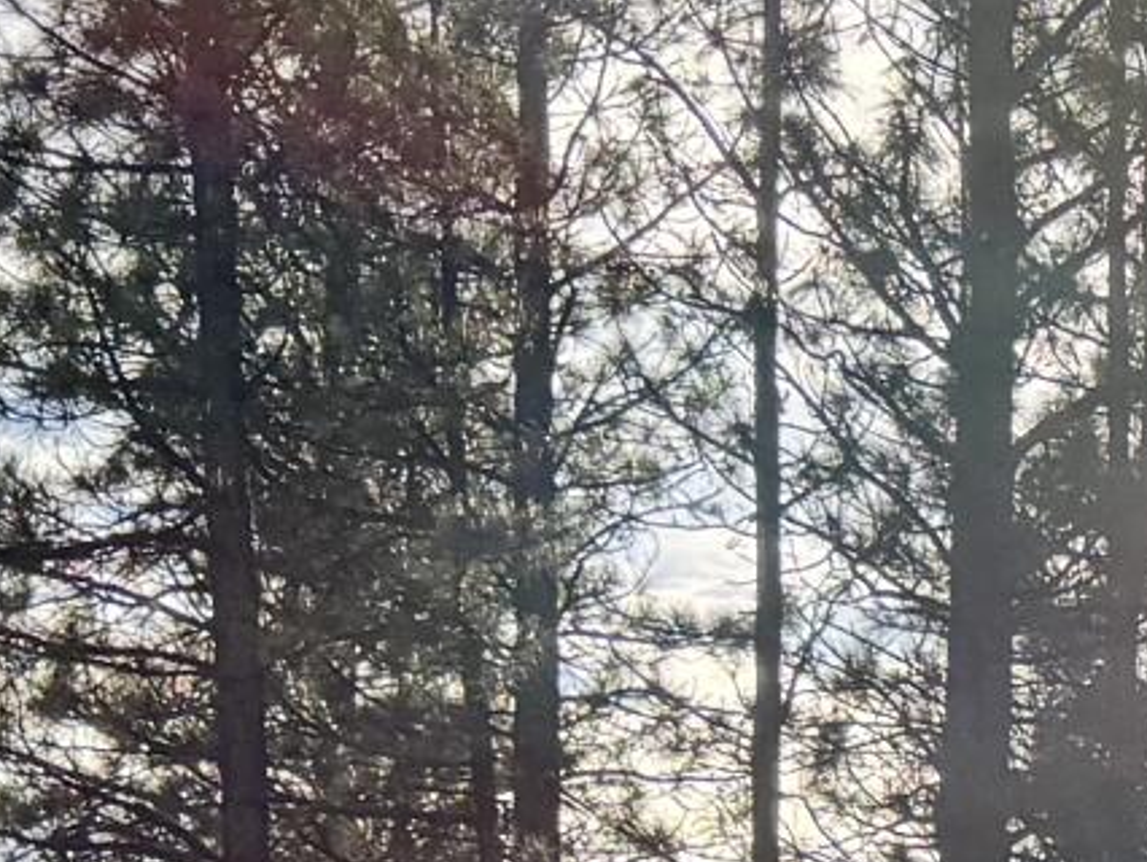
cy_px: 1813
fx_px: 5603
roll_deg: +1.1
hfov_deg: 10.6
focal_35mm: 169
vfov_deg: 8.3
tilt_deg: +1.4
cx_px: 2426
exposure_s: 1/2703
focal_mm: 6.76
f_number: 1.78
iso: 100
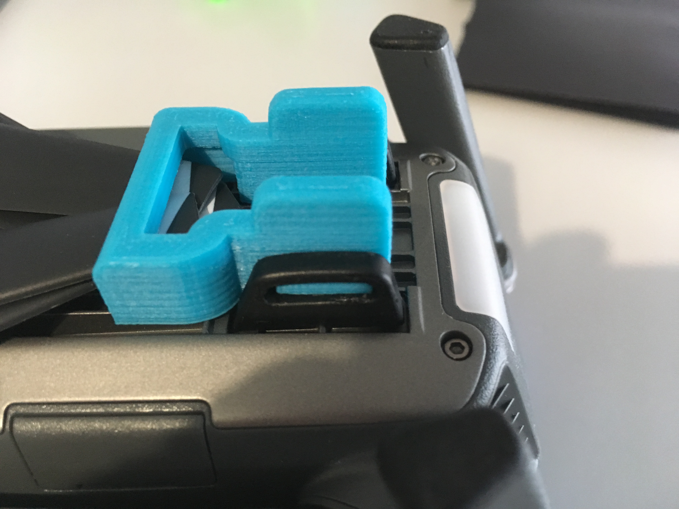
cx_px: 340
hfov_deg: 61.7
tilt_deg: -45.7
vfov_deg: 48.2
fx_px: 569
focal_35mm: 29
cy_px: 254
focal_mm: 4.15
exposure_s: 1/17
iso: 200
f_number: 2.2
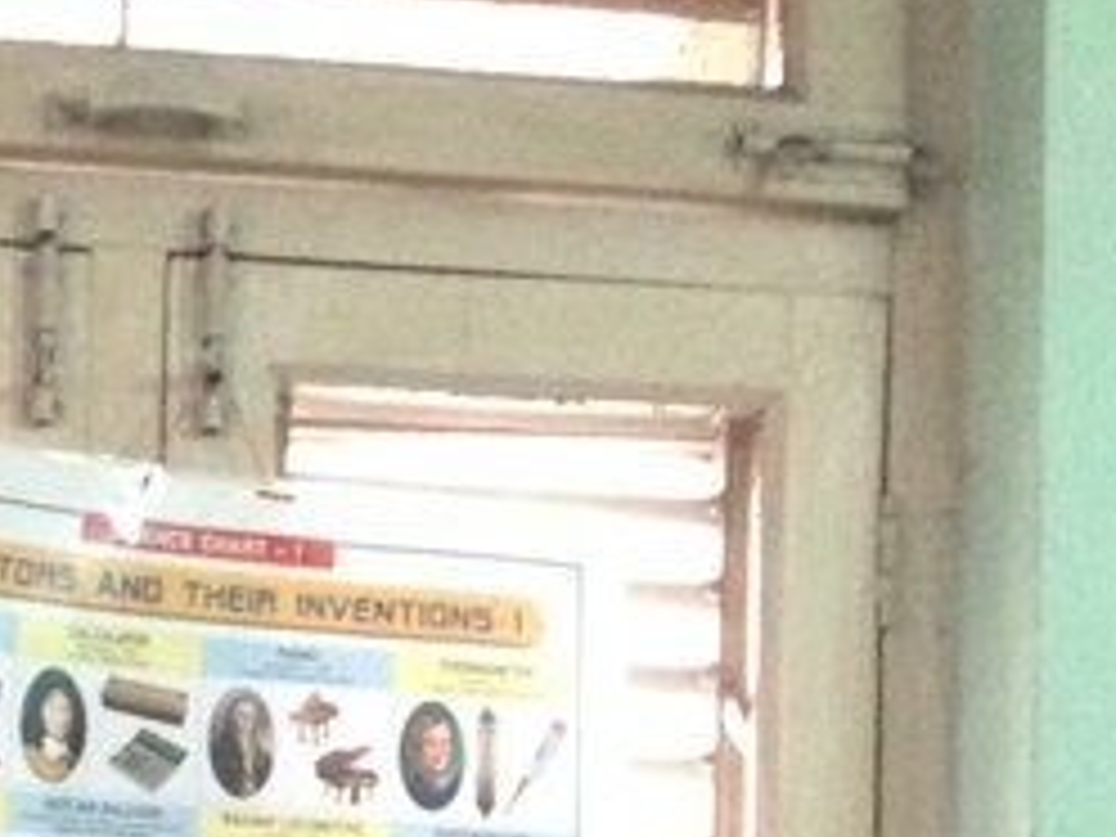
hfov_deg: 13.7
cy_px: 1701
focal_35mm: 136
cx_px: -513
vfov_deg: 10.1
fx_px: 4385
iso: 640
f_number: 2.4
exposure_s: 1/15
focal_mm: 4.12
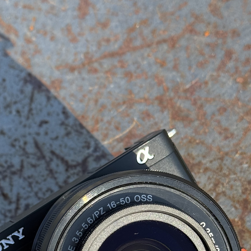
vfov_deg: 15.2
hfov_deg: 15.5
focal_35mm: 112
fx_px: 919
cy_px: 265
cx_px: 86
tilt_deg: -66.3
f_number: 1.78
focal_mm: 6.76
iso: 80
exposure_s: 1/1403
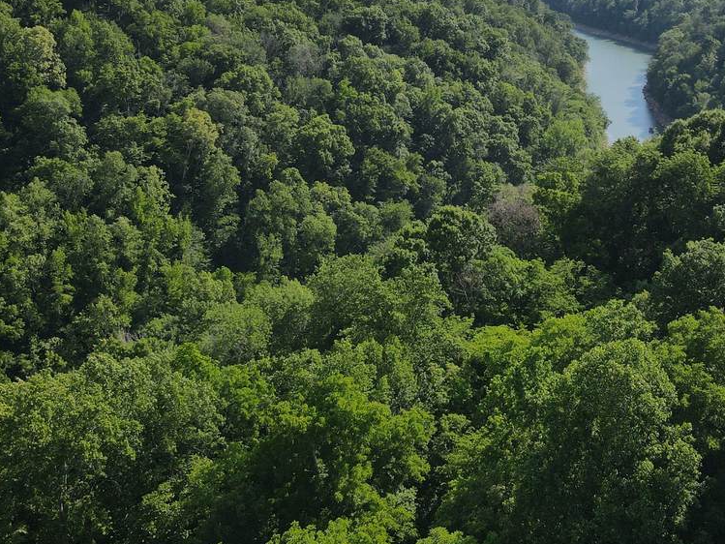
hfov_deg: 44.8
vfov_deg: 34.0
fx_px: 859
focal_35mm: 41
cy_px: 102
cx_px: 508
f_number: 2.8
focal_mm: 4.5
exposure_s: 1/725
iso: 100
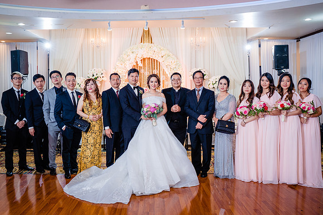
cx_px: 152
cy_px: 103
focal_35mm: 32
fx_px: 288
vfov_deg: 41.0
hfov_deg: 58.5
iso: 800
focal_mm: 29
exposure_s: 1/160
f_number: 3.5
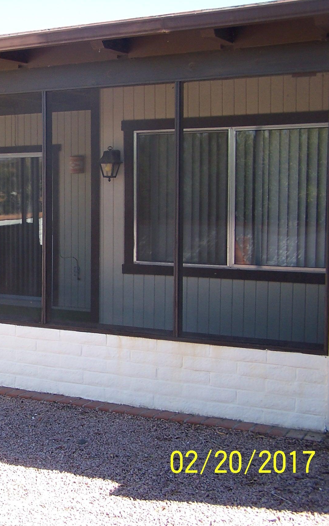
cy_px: 263
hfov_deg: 23.0
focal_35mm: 54
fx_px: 775
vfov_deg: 37.5
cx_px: 3
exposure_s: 1/180
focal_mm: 6.3
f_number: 2.8
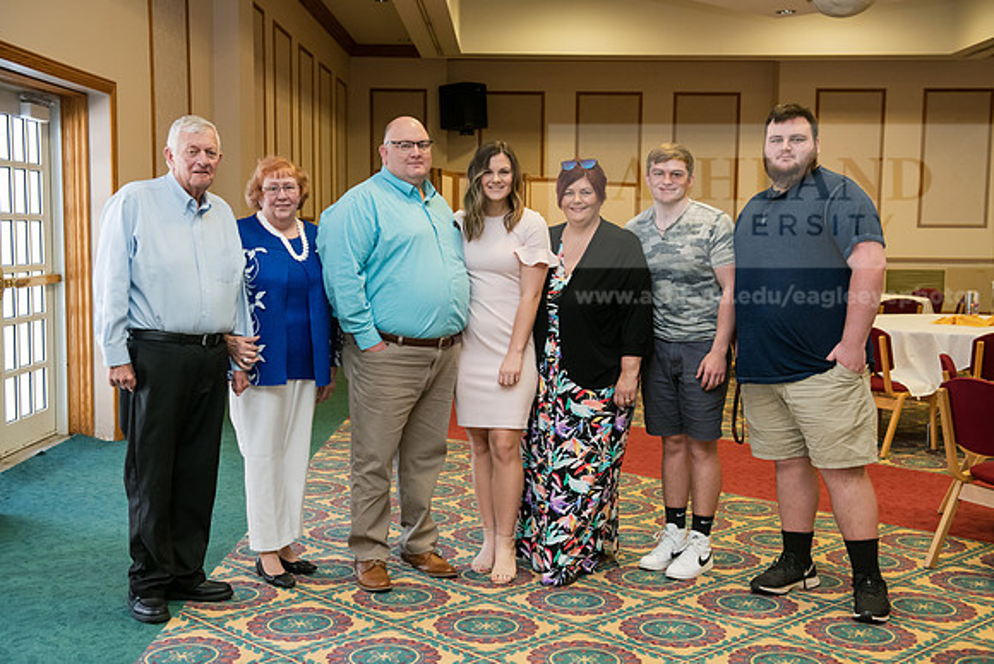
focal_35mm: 45
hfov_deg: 43.6
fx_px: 1243
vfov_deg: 29.9
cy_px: 332
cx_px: 497
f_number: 4.5
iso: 1600
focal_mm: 45
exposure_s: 1/200
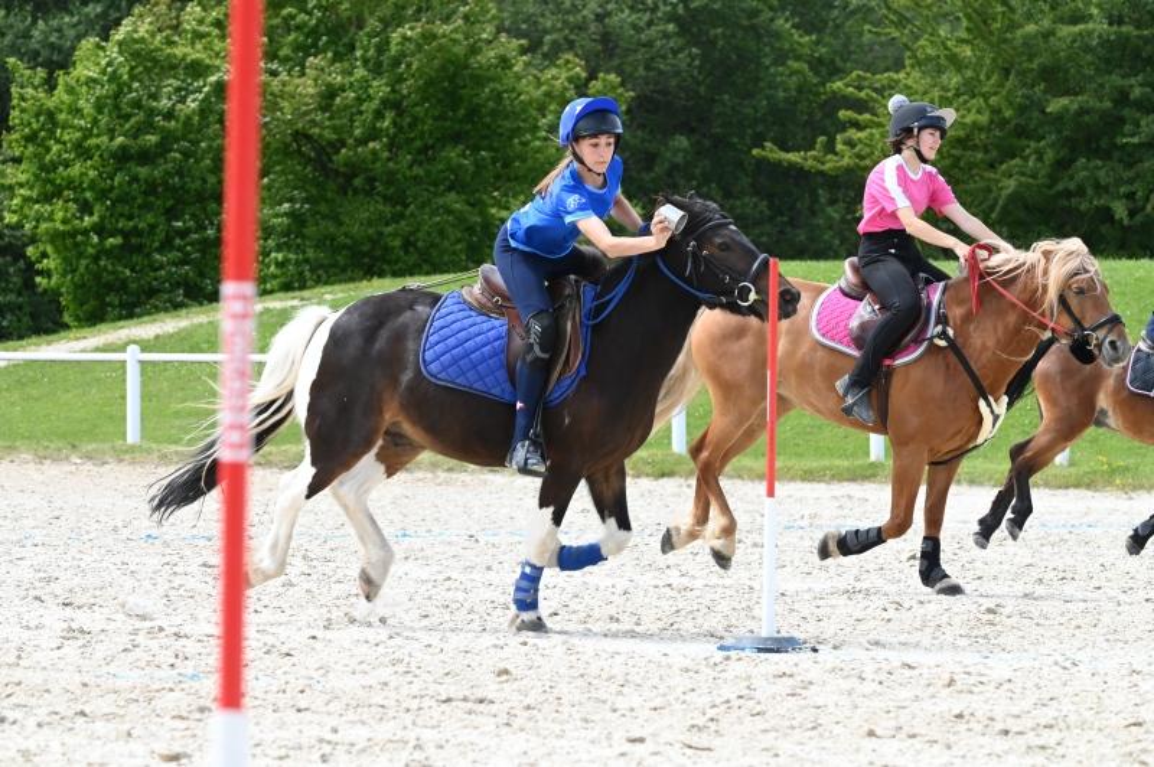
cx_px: 577
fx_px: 6726
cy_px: 384
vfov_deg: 6.5
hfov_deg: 9.8
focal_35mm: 210
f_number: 11
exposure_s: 1/1250
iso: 2200
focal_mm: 210
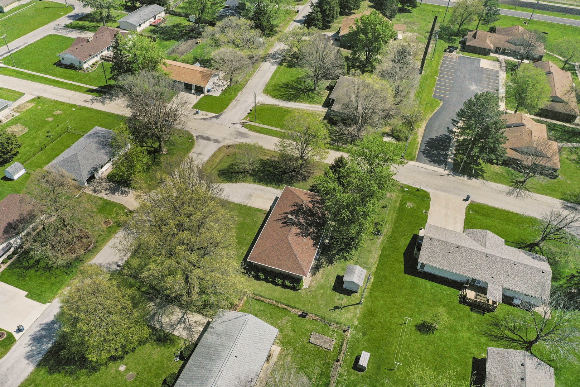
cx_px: 290
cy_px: 194
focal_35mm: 28
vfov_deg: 46.4
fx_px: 451
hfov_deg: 65.5
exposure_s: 1/4000
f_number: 5
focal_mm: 10.26
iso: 200
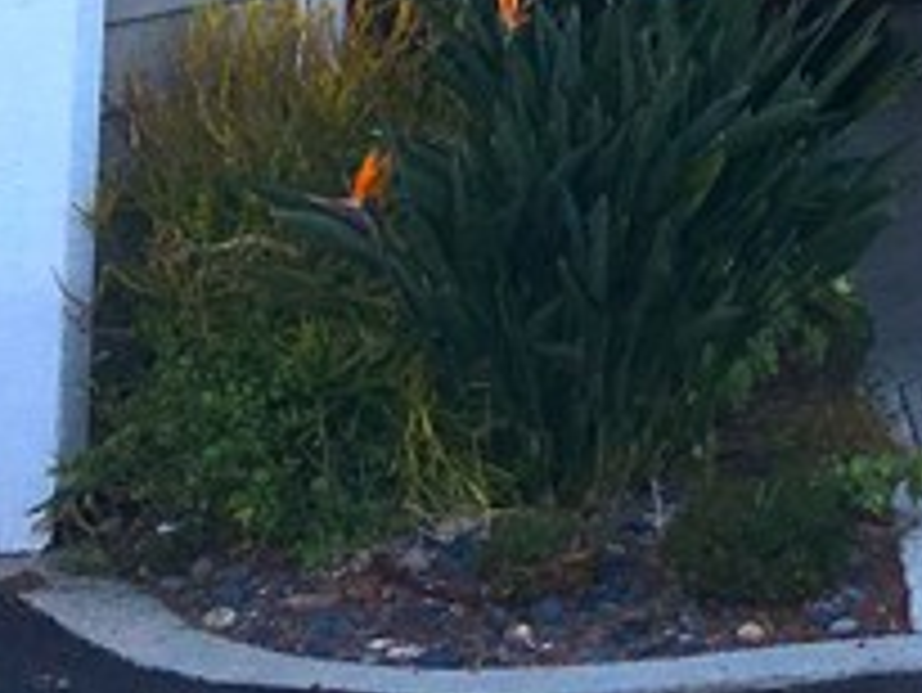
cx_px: 1929
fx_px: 3864
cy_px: -706
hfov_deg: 11.9
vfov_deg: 9.5
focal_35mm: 145
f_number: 2.2
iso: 25
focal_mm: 4.15
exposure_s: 1/370
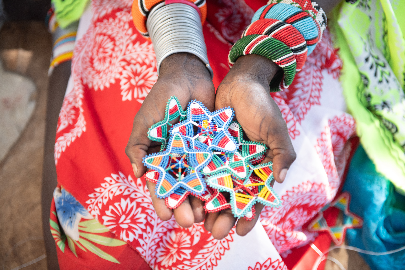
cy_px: 135
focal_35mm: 70
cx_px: 202
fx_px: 787
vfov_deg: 19.5
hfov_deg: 28.8
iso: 500
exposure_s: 1/160
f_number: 2.8
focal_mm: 70
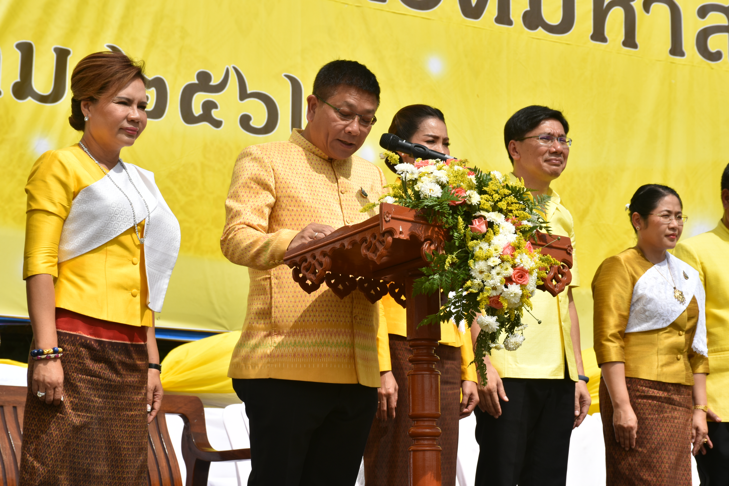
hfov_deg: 18.2
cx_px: 364
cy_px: 243
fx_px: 2278
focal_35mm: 112
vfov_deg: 12.2
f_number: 11
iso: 200
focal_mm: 75
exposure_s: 1/500
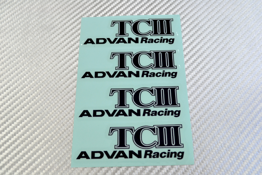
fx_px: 306
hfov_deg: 46.4
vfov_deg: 31.9
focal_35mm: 42
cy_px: 88
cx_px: 131
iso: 400
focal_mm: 28
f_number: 5.6
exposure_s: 1/60
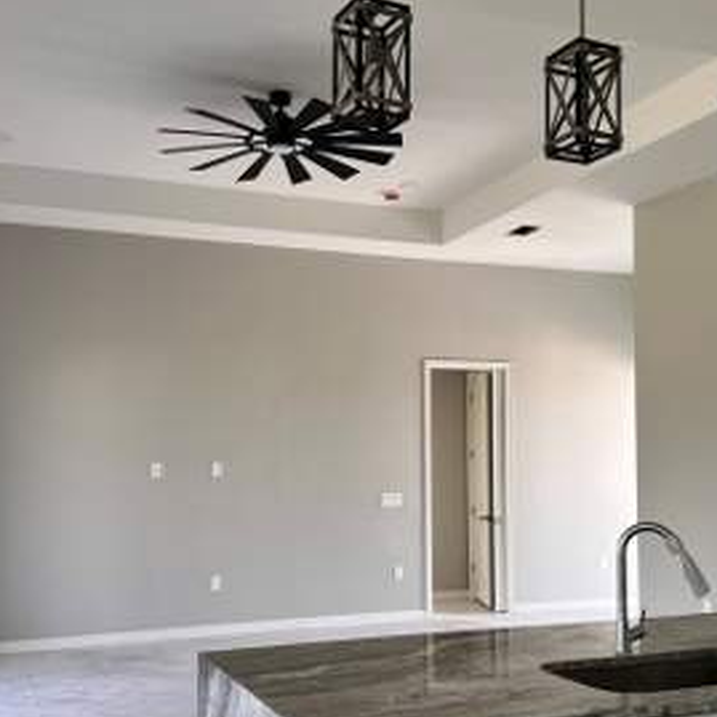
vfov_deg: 40.6
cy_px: 450
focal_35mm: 41
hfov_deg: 40.9
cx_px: 360
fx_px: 961
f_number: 1.5
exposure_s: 1/121
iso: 80
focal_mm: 5.7
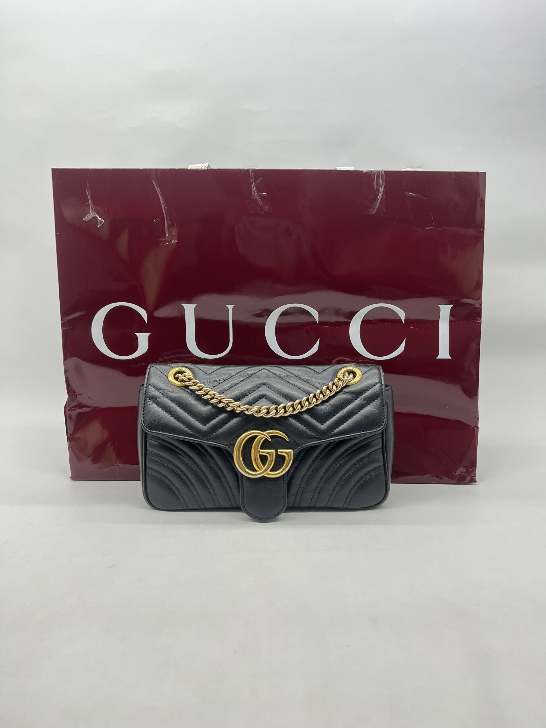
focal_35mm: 26
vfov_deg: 67.3
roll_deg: -0.1
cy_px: 364
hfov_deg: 53.1
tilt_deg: -7.9
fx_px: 547
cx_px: 273
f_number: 1.5
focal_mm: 5.7
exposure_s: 1/100
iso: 64
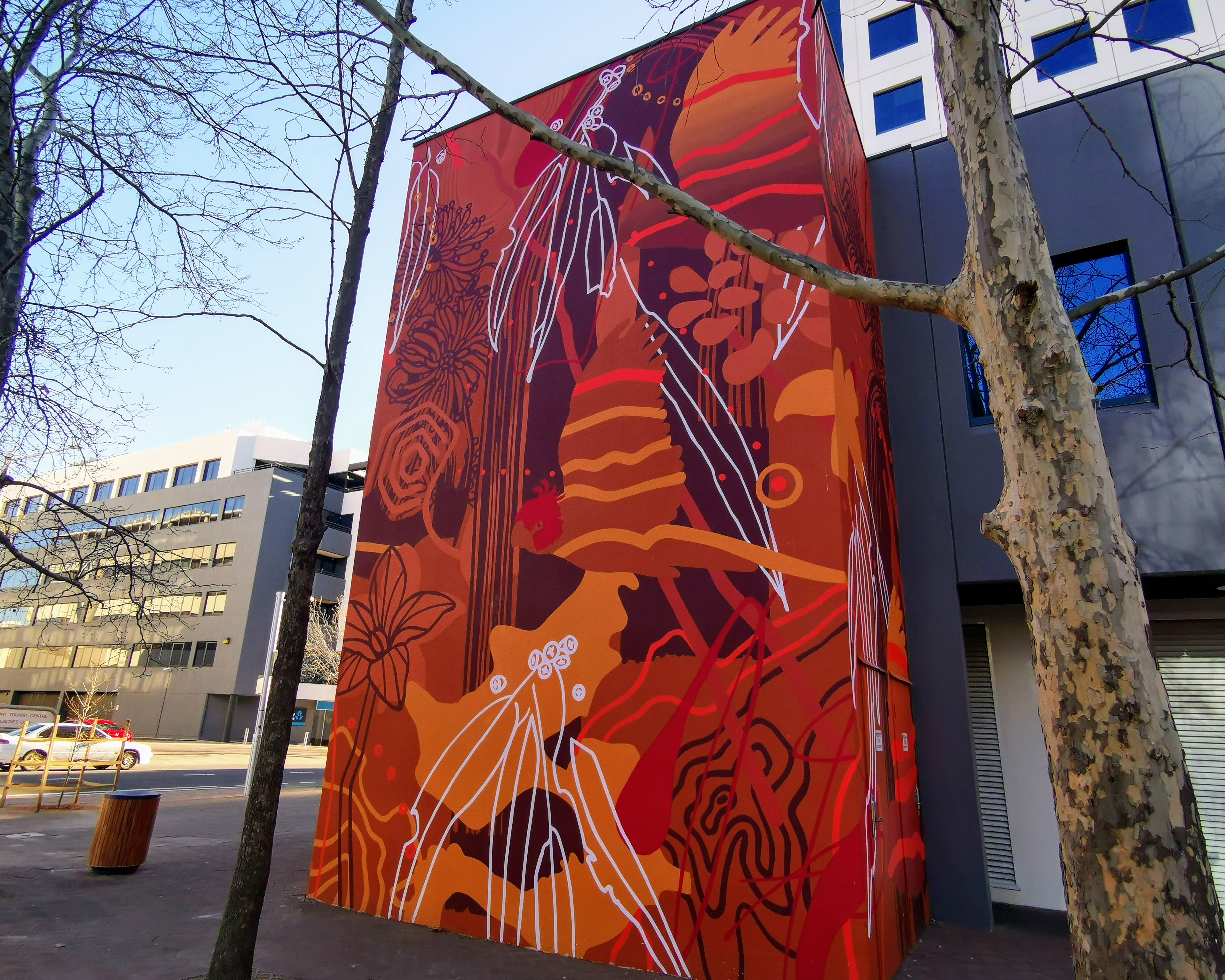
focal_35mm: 20
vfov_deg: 68.1
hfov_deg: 80.4
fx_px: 725
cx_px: 607
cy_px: 491
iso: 50
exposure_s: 1/253
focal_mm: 2.35
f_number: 2.2
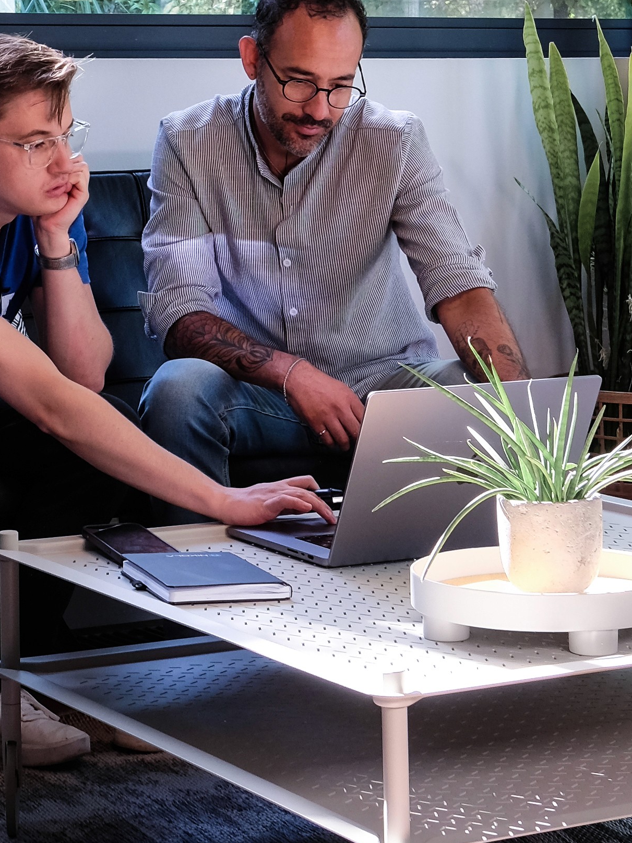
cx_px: 89
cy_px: 69
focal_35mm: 102
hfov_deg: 14.4
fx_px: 2483
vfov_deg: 18.9
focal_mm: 23.3
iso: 400
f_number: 6.4
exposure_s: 1/30
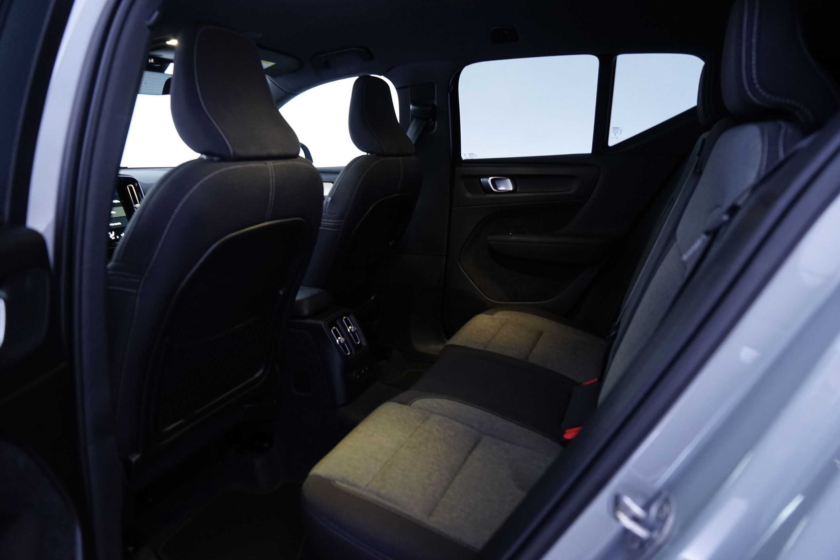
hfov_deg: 73.7
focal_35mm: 24
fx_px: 560
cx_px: 420
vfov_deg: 53.1
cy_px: 280
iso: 1600
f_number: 4
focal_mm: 24
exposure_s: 1/10
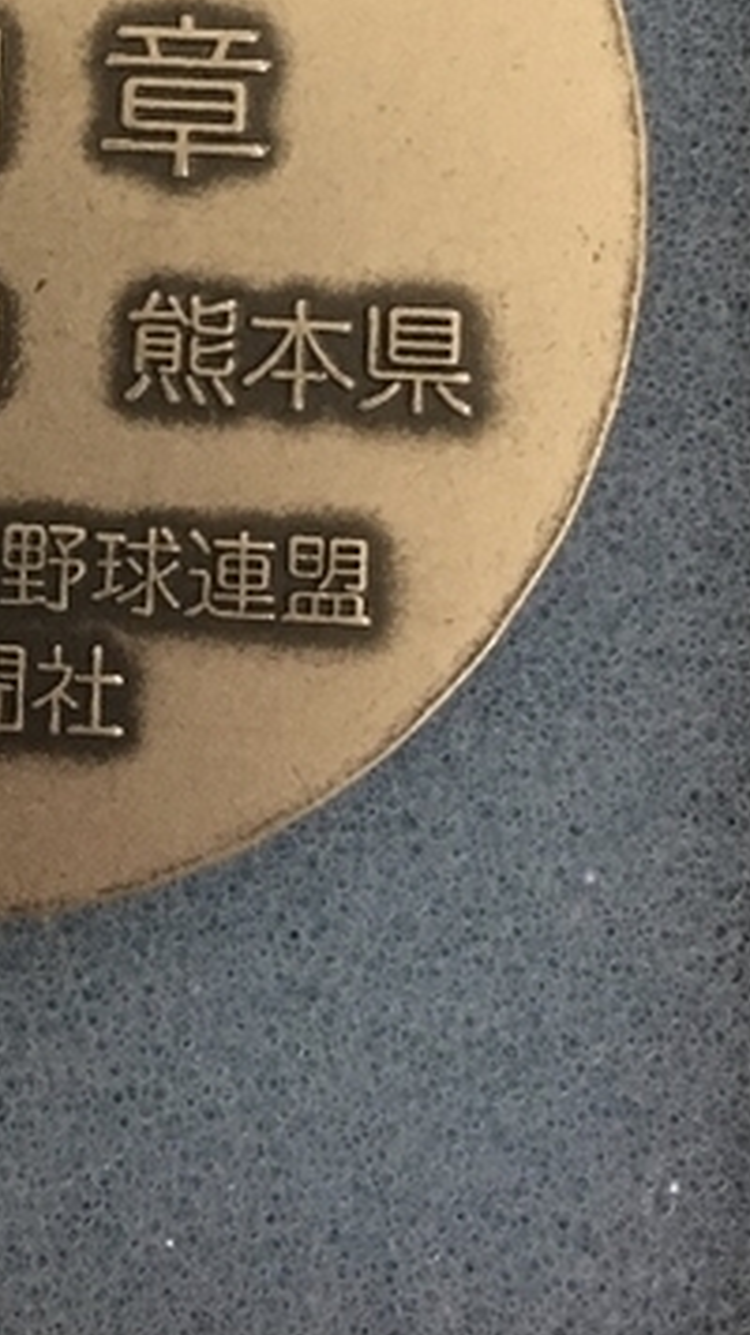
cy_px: 165
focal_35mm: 71
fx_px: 2513
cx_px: -30
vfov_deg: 28.7
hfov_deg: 16.6
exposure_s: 1/15
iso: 500
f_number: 2.2
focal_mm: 4.15
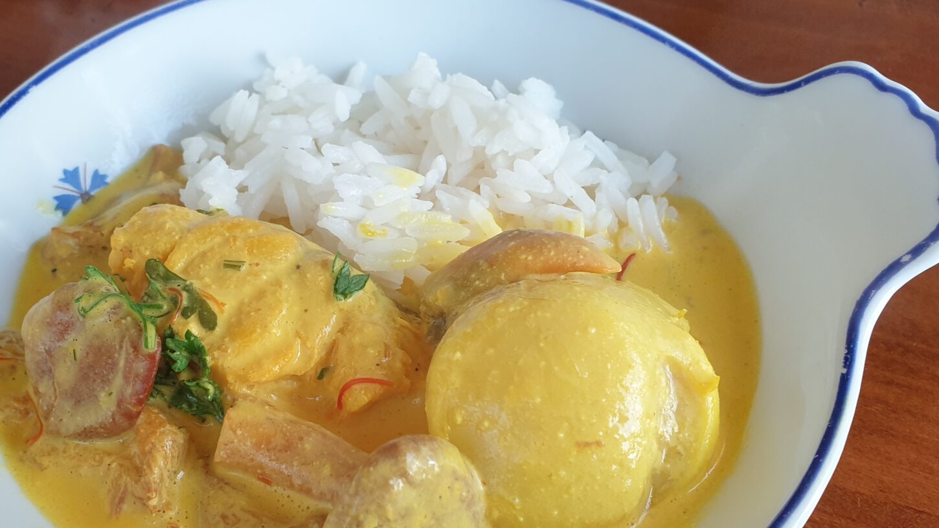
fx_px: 996
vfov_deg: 29.6
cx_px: 373
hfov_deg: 50.1
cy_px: 325
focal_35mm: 40
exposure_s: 1/50
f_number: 2.4
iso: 160
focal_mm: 4.3
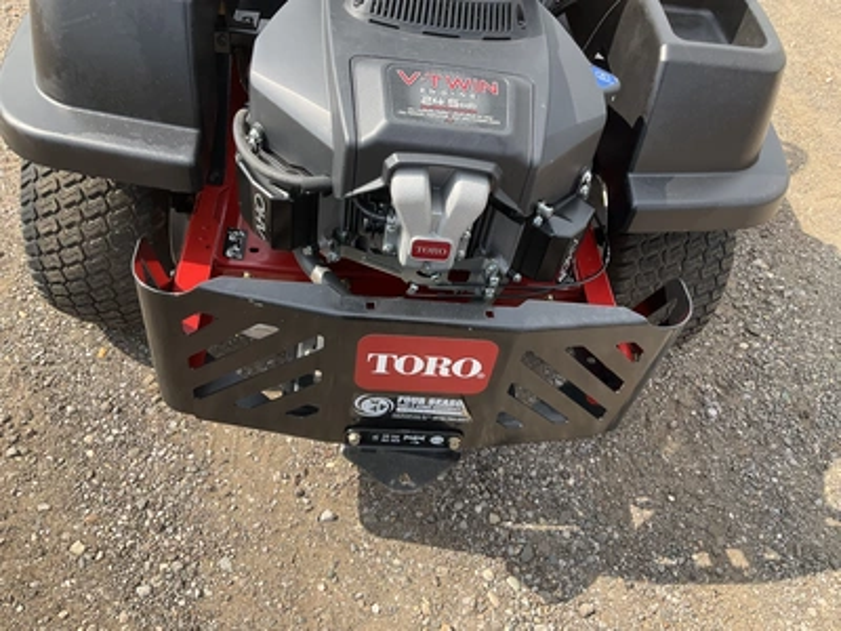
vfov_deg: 48.2
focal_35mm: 29
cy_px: 316
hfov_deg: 61.7
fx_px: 705
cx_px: 420
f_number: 1.8
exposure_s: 1/491
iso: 25
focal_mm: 3
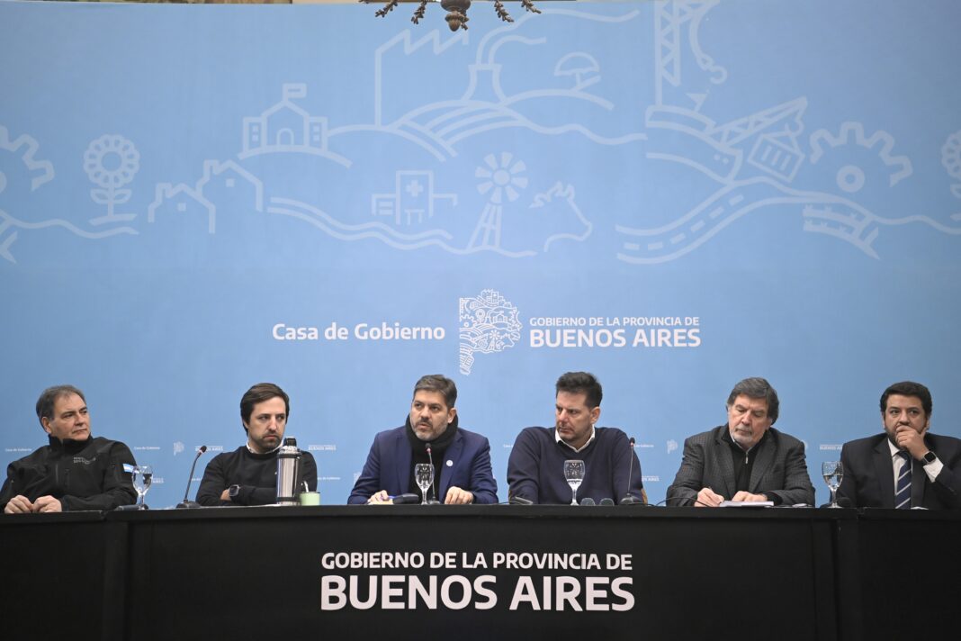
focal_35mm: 70
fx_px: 1868
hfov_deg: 28.8
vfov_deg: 19.5
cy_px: 320
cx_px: 480
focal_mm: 70
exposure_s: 1/400
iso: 4000
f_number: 3.5
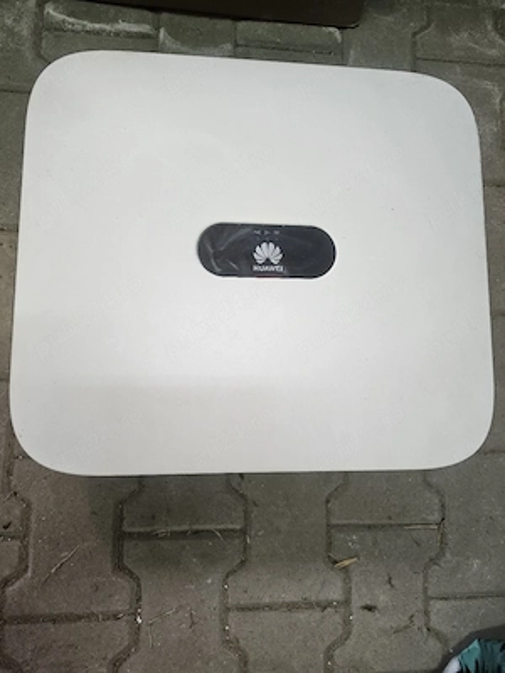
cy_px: 336
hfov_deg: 58.9
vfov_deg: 73.9
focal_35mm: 23
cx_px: 252
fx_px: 447
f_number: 1.7
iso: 160
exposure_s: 1/101
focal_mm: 6.3
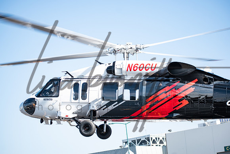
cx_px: 115
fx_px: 671
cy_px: 77
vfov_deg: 13.0
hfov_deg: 19.5
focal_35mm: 105
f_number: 4.5
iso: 100
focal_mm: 70
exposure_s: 1/320
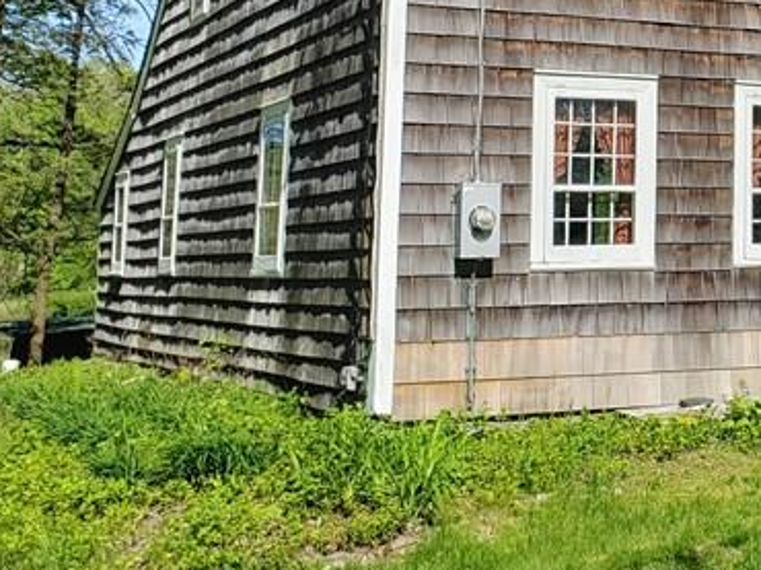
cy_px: 58
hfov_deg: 25.1
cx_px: 845
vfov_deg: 20.0
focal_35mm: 72
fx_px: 1582
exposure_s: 1/1488
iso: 50
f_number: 2.4
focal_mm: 4.3
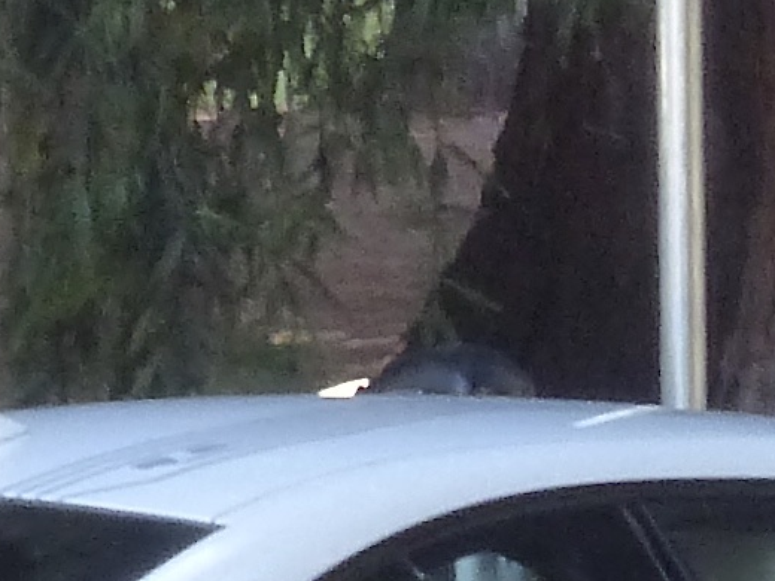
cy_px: 605
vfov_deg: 1.4
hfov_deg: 1.9
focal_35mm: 1038
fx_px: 23239
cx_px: 1033
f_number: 8
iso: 400
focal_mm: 24.3
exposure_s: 1/40
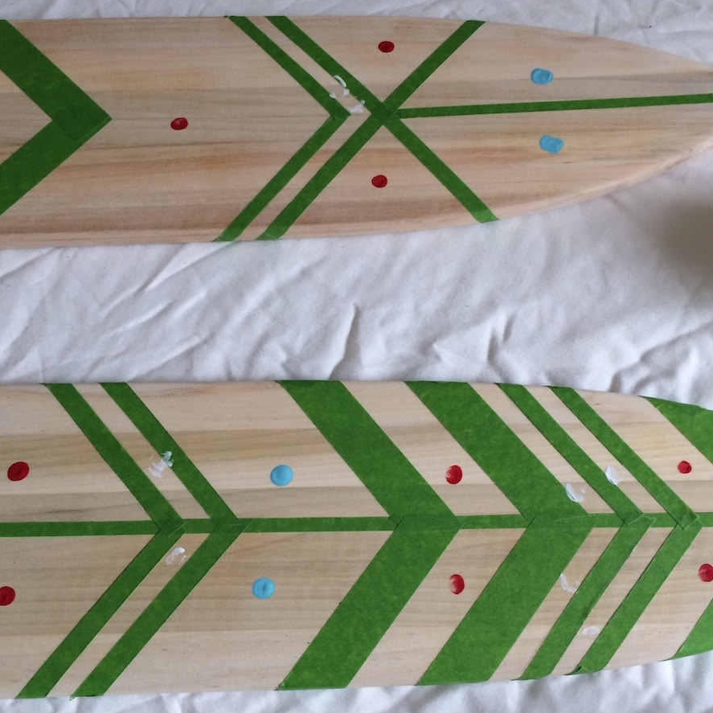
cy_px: 350
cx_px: 374
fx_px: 862
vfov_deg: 44.9
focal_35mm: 37
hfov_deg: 44.9
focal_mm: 4.15
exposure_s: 1/30
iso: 80
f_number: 2.2
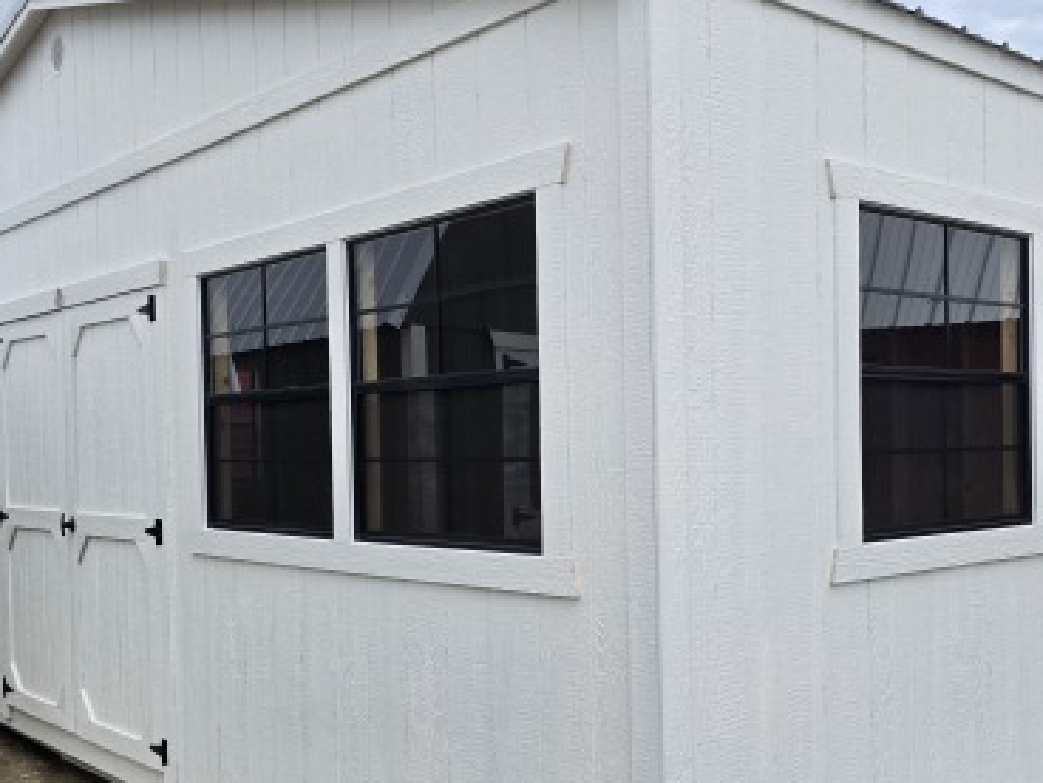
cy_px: 457
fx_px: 1205
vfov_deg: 35.9
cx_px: 629
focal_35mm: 40
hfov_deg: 46.5
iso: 64
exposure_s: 1/7944
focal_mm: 6.3
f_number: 1.7
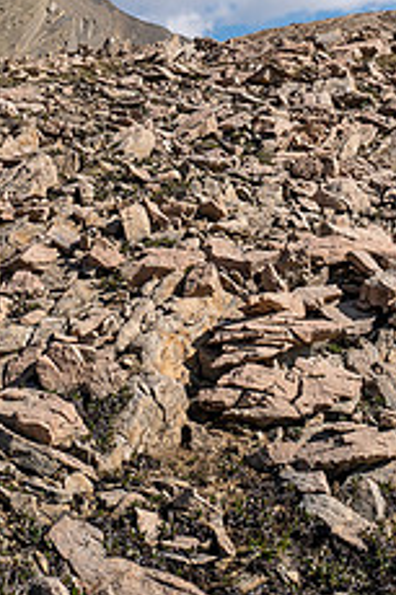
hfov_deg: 21.5
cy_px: 190
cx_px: 248
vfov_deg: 31.6
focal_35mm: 63
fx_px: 1041
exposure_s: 1/320
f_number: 8
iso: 200
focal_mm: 12
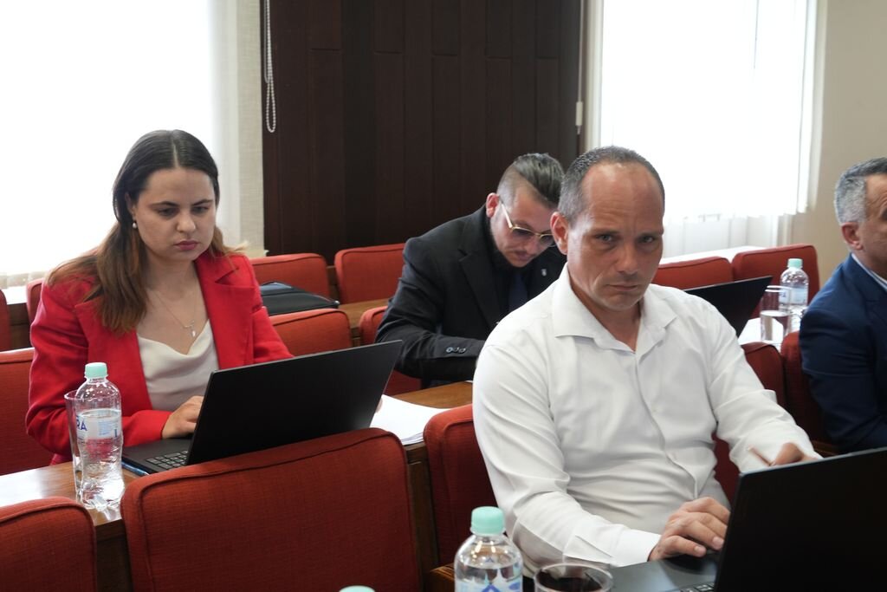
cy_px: 296
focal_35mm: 44
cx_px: 444
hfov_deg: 44.5
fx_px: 1084
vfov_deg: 30.5
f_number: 8
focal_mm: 44
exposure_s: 1/50
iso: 3200
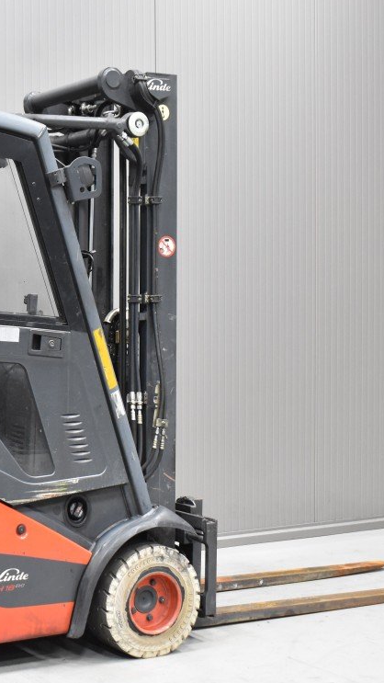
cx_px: -60
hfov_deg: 17.5
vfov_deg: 31.9
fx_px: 1195
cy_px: 359
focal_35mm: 66
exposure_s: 1/20
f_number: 5
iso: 1600
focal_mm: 26
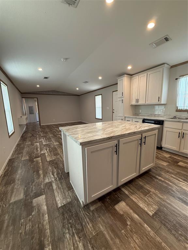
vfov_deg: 102.1
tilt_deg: -9.5
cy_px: 125
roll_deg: +0.9
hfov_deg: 85.7
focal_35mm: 14
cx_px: 94
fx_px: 101
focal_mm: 2.22
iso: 250
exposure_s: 1/120
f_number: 2.2
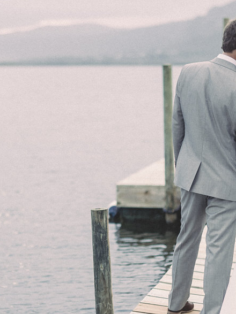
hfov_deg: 11.3
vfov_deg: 15.0
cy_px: 183
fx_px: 1191
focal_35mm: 131
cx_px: 59
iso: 320
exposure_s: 1/250
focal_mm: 50
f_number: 2
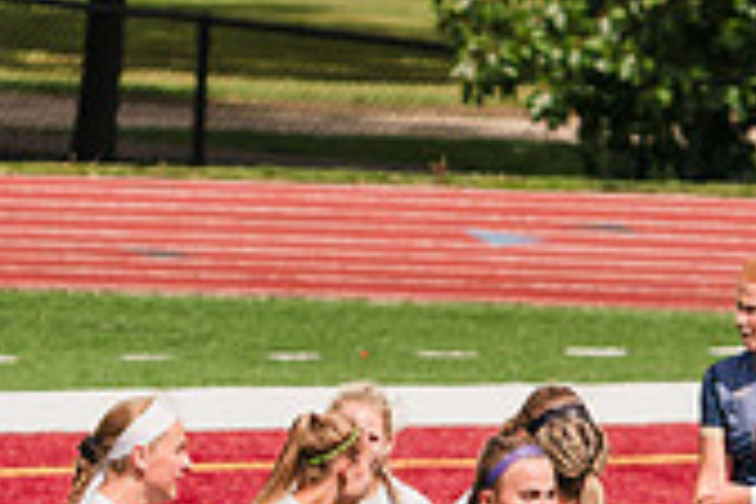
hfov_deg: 1.8
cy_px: 669
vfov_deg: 1.2
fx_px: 24484
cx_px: 463
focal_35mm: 1166
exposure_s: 1/1600
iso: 200
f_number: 5.6
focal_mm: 257
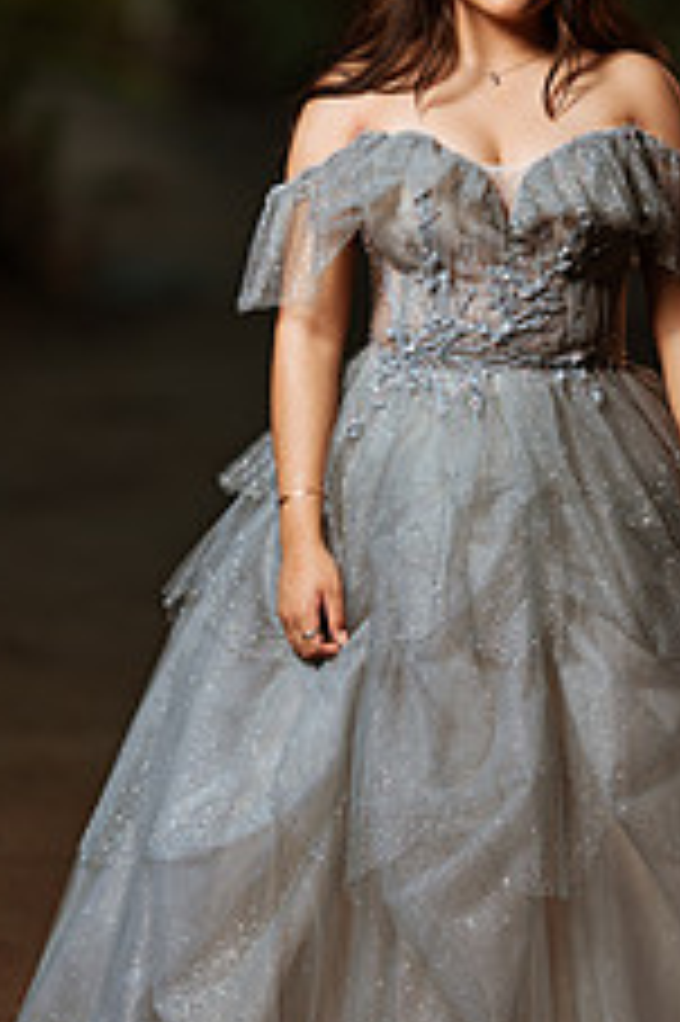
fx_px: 7604
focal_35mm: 268
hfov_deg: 5.1
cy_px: 369
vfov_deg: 7.7
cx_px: 540
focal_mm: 135
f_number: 1.8
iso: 100
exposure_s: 1/3200
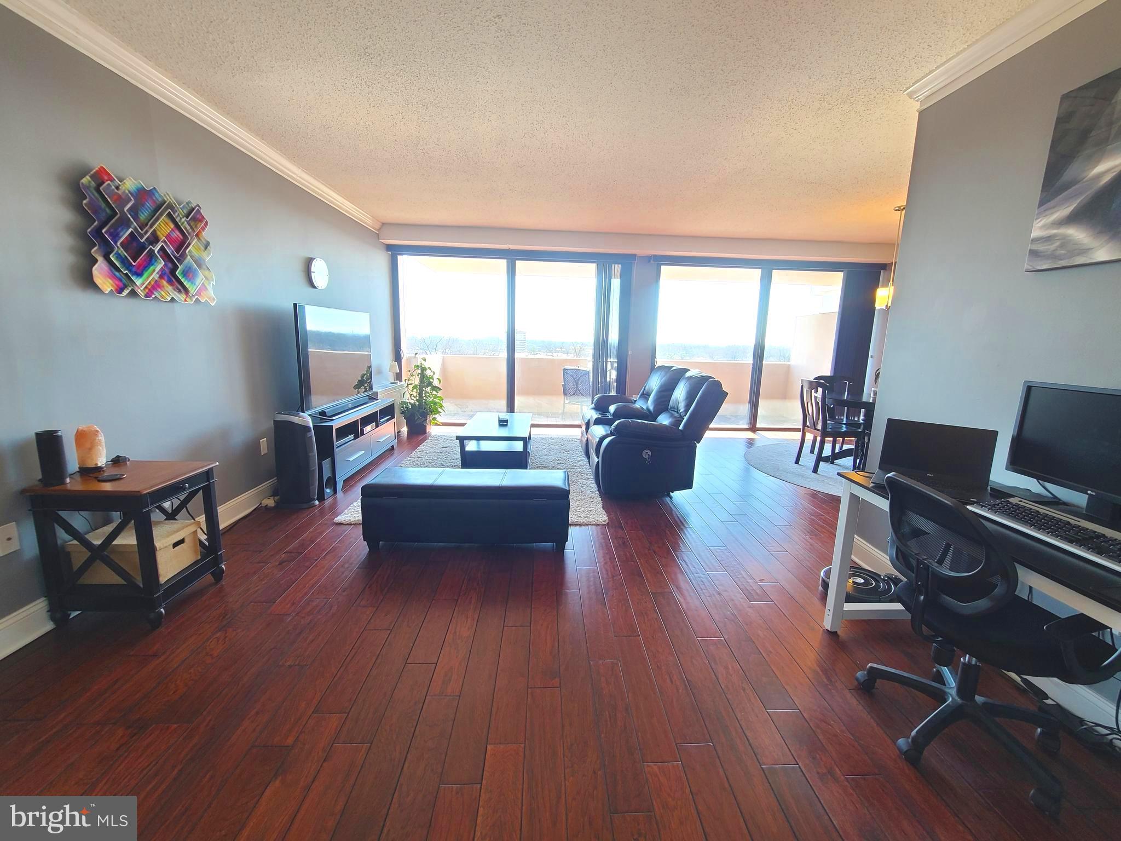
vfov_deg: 89.9
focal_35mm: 13
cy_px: 420
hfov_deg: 106.2
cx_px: 560
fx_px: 421
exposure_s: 1/60
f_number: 2.2
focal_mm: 2.2
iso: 80
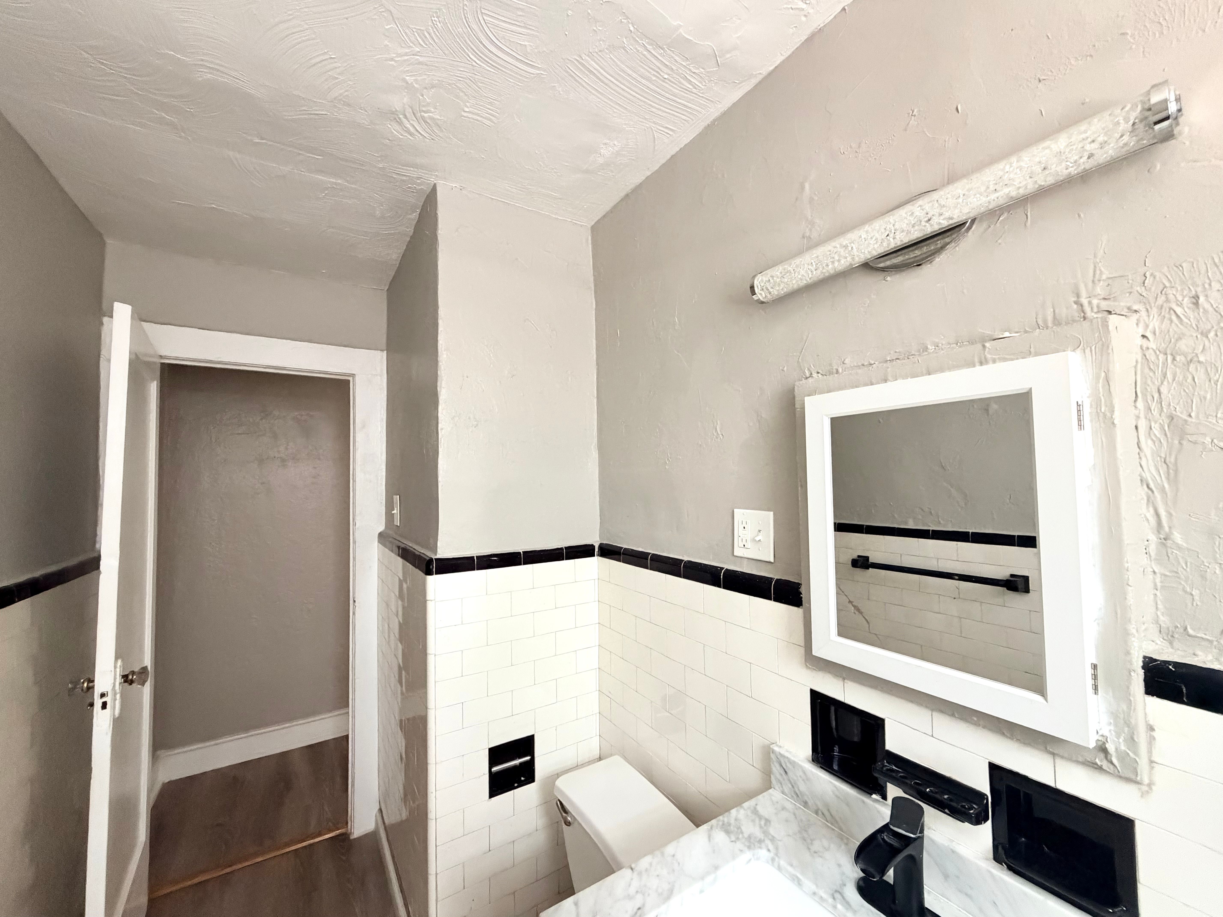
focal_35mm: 14
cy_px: 458
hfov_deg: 102.1
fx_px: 495
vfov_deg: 85.7
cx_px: 612
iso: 640
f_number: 2.2
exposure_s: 1/60
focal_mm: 2.22
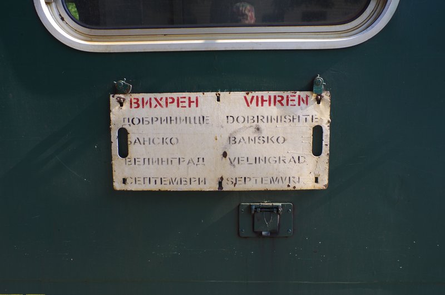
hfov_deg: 59.6
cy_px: 148
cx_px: 222
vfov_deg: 41.5
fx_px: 389
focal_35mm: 32
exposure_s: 1/125
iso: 100
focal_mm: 21
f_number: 5.6
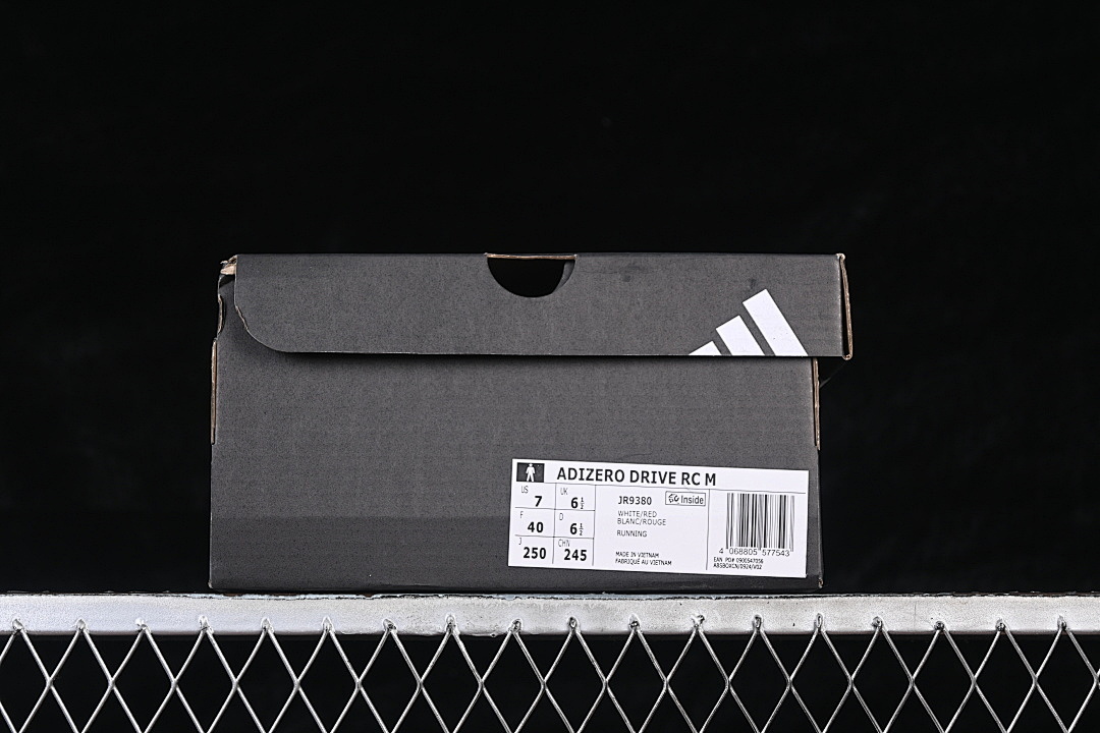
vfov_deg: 18.2
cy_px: 366
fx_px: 2291
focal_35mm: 75
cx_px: 550
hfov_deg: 27.0
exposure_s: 1/60
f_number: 6.3
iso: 160
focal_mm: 50
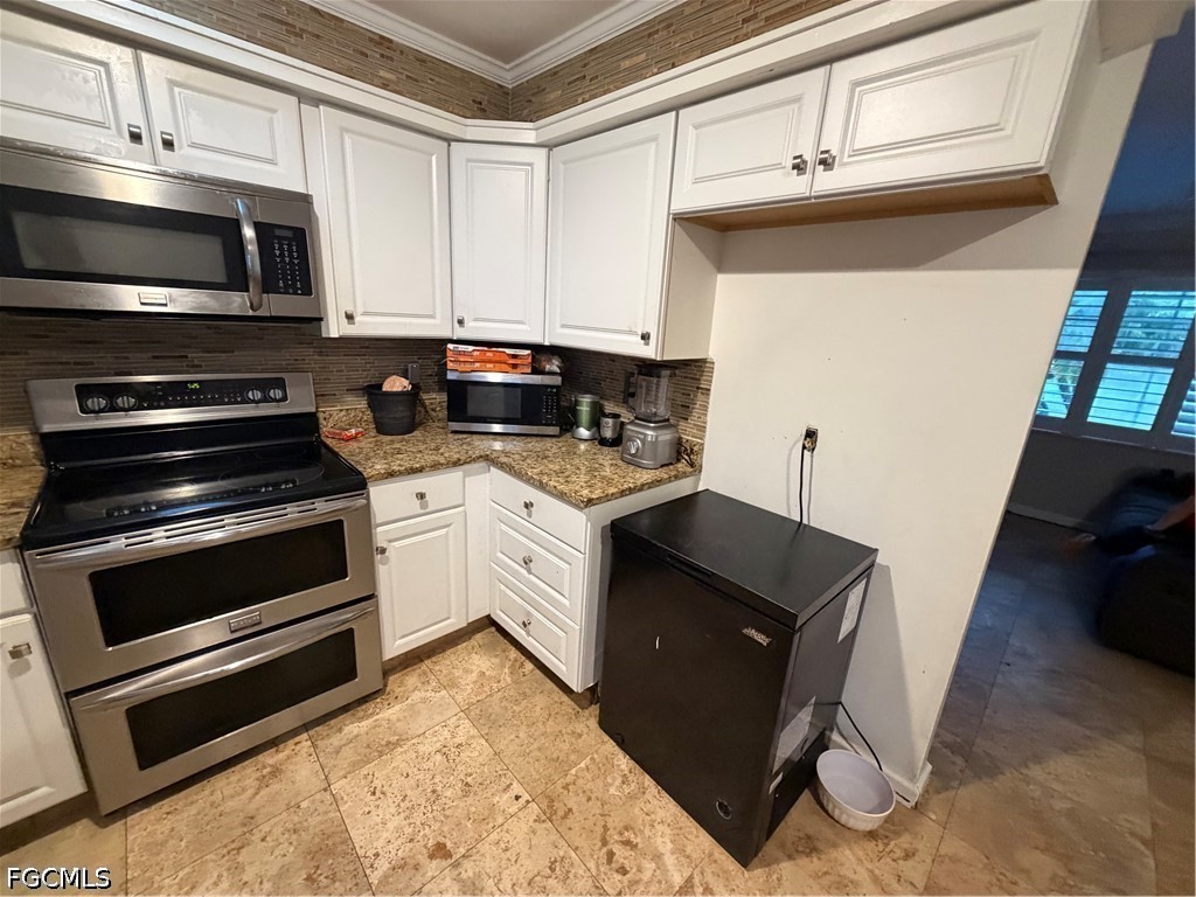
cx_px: 598
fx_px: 484
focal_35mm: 14
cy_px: 448
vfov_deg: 85.7
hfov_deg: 102.1
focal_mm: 2.22
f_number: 2.2
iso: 500
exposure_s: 1/60
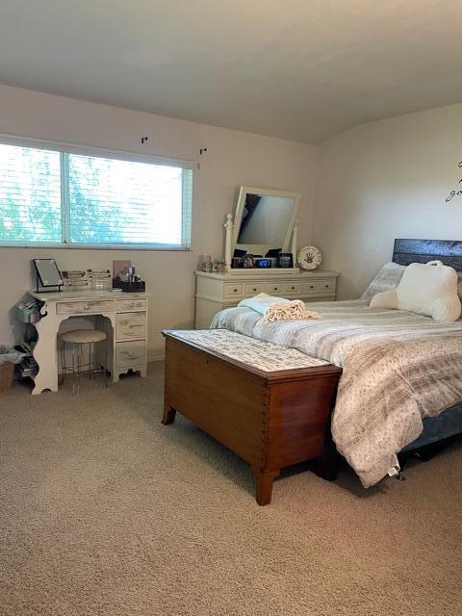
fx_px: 463
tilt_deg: -9.4
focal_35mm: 26
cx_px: 231
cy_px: 308
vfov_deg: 67.3
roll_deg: -2.7
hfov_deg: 53.1
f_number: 1.6
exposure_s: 1/60
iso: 200
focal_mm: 4.2
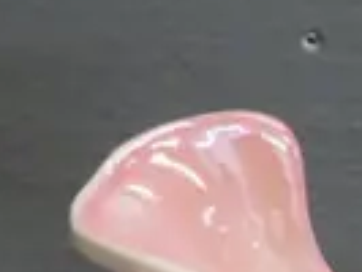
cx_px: 925
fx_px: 5150
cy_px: 555
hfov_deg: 3.9
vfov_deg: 3.0
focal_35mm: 492
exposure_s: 1/80
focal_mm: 32
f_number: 5.6
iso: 1600
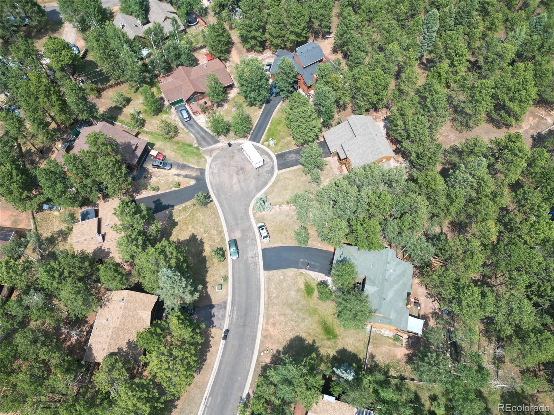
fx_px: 384
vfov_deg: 56.8
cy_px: 208
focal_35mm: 24
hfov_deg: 71.6
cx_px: 277
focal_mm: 6.72
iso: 110
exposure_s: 1/1250
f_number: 1.7
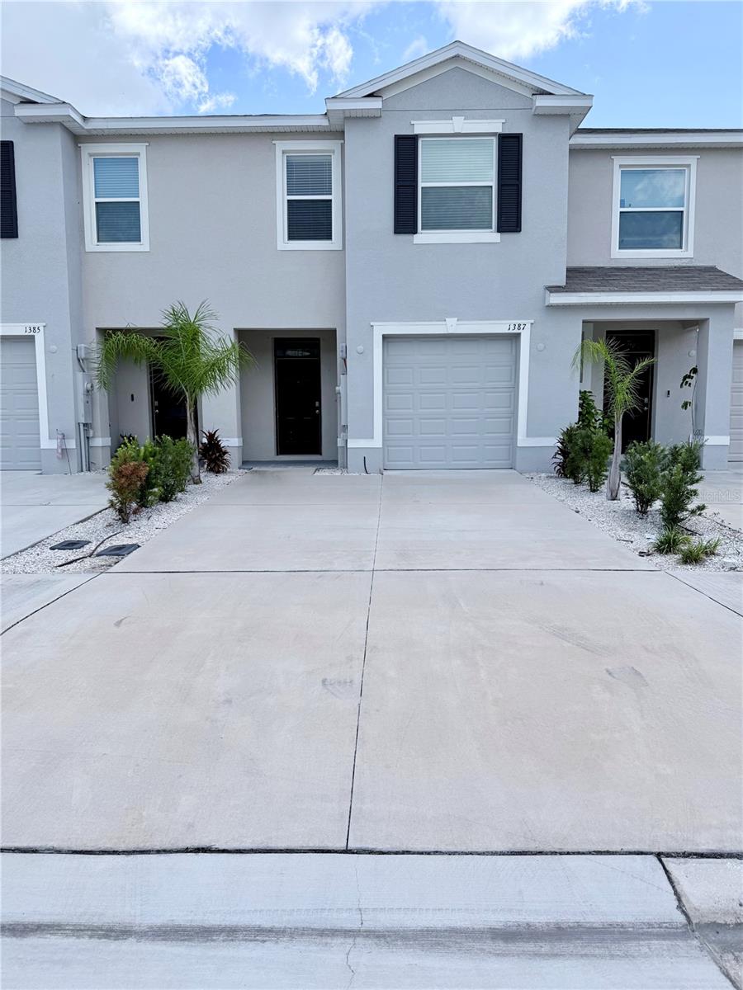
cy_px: 495
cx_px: 372
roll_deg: -0.2
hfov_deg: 56.8
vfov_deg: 71.6
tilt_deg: -7.7
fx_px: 687
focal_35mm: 24
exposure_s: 1/3584
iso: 80
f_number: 1.78
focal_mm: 6.76
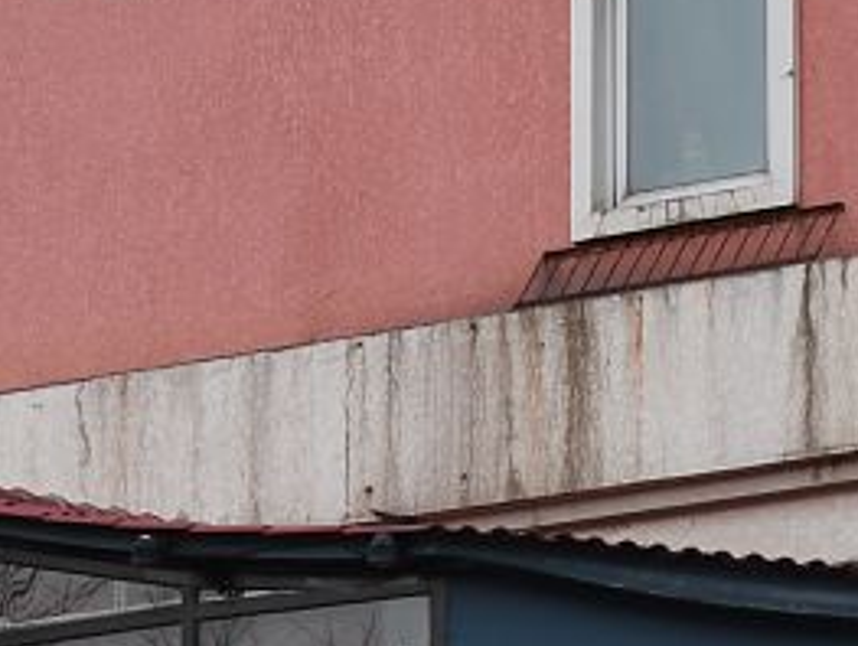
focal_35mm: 289
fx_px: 7173
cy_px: 1256
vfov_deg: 5.1
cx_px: 388
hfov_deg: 6.8
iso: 400
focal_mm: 44
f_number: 6.3
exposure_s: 1/25
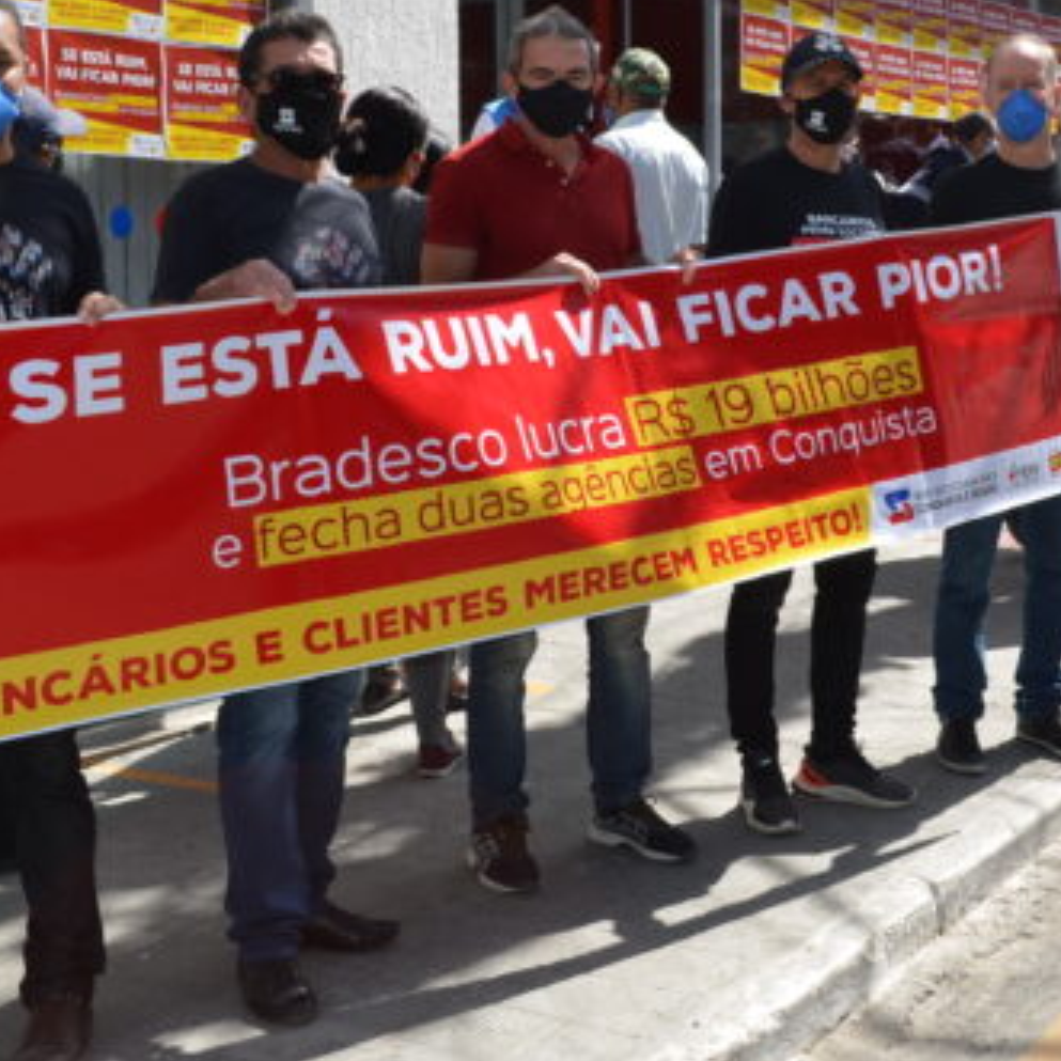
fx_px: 2254
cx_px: 708
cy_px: 341
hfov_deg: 26.3
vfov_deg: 26.3
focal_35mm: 65
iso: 100
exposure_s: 1/200
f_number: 7.1
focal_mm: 22
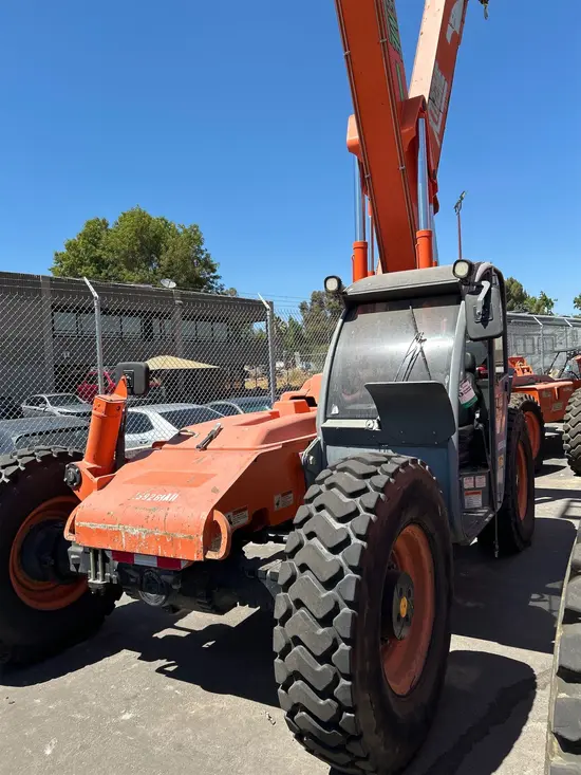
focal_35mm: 26
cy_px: 388
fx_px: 582
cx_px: 290
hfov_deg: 53.1
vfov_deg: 67.3
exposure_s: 1/2841
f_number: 1.5
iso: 50
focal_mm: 5.7
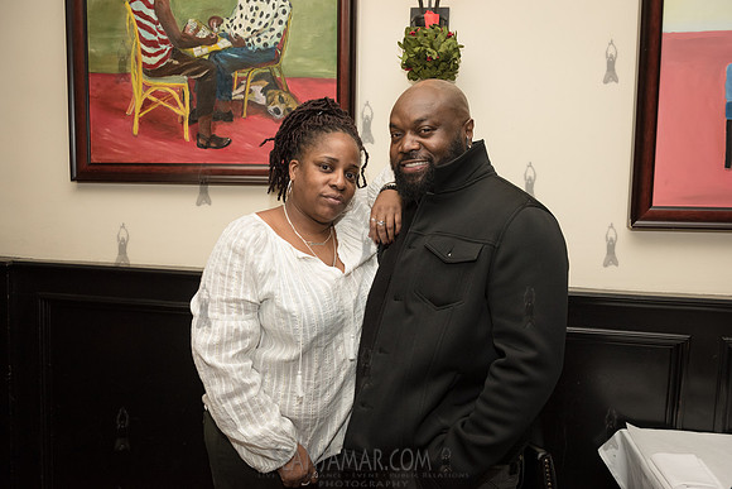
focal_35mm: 31
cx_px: 366
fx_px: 630
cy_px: 244
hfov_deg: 60.3
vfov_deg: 42.3
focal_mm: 31
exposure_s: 1/250
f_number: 5
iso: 2000
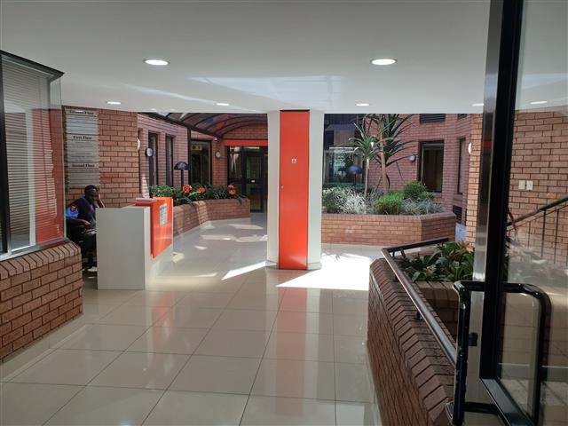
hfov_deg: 67.3
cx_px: 284
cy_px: 213
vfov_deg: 53.1
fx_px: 427
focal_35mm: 26
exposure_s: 1/160
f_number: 2.4
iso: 50
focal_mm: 4.3
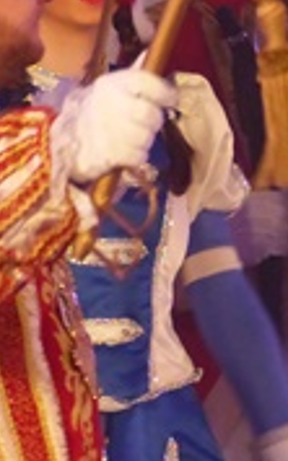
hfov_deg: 2.7
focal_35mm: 481
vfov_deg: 4.4
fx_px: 6050
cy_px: 277
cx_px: 327
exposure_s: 1/60
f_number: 2.8
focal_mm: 22.6
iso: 500
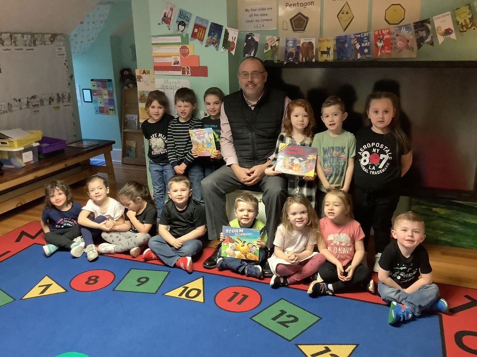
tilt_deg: -16.2
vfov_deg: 45.4
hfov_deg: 58.4
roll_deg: +0.4
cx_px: 238
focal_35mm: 31
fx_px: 427
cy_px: 178
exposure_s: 1/40
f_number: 2.4
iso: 400
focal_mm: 3.3
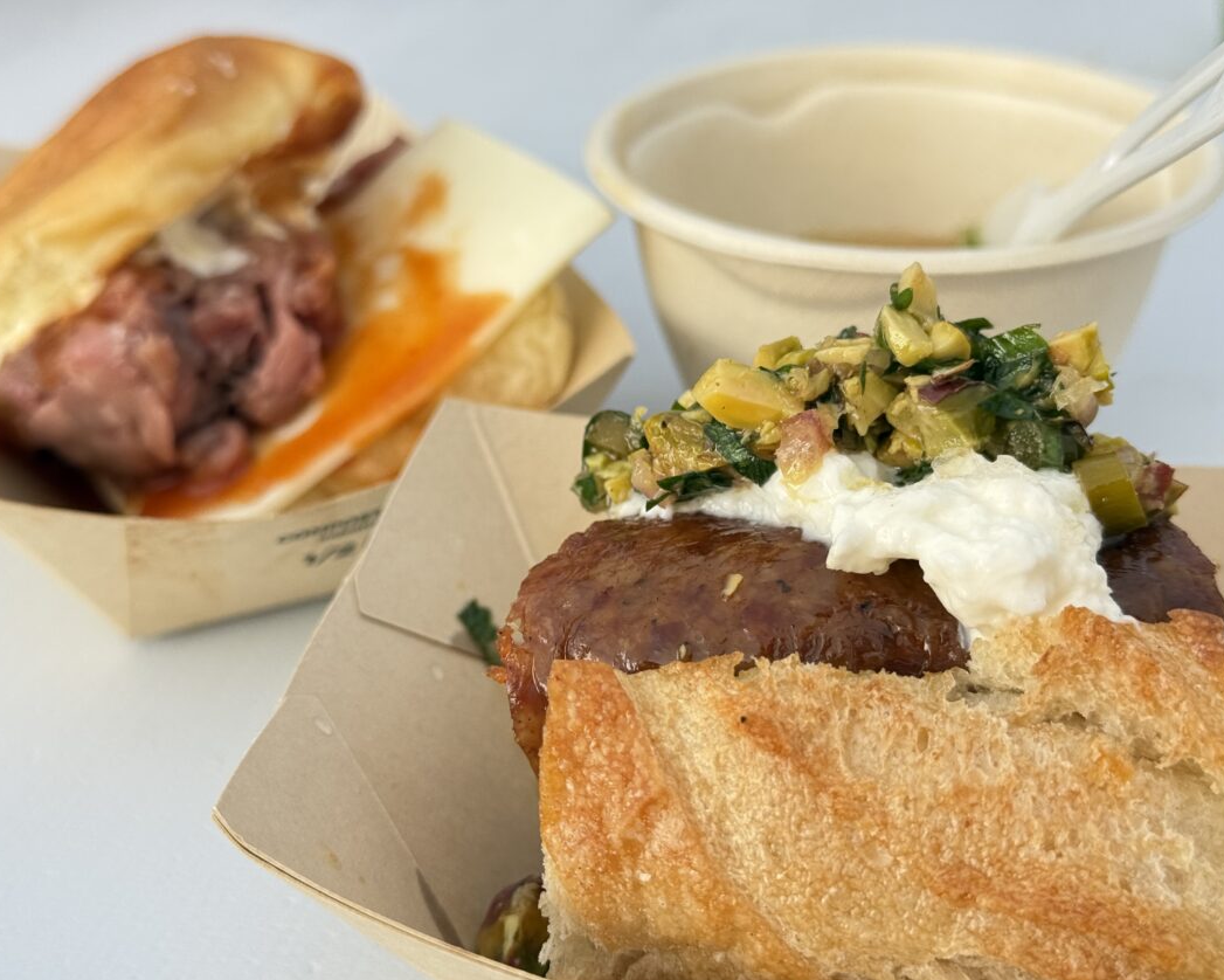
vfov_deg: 29.7
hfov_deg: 36.6
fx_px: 1848
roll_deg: +1.2
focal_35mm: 51
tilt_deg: -29.3
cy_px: 499
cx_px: 634
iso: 80
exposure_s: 1/243
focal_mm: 6.76
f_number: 1.78
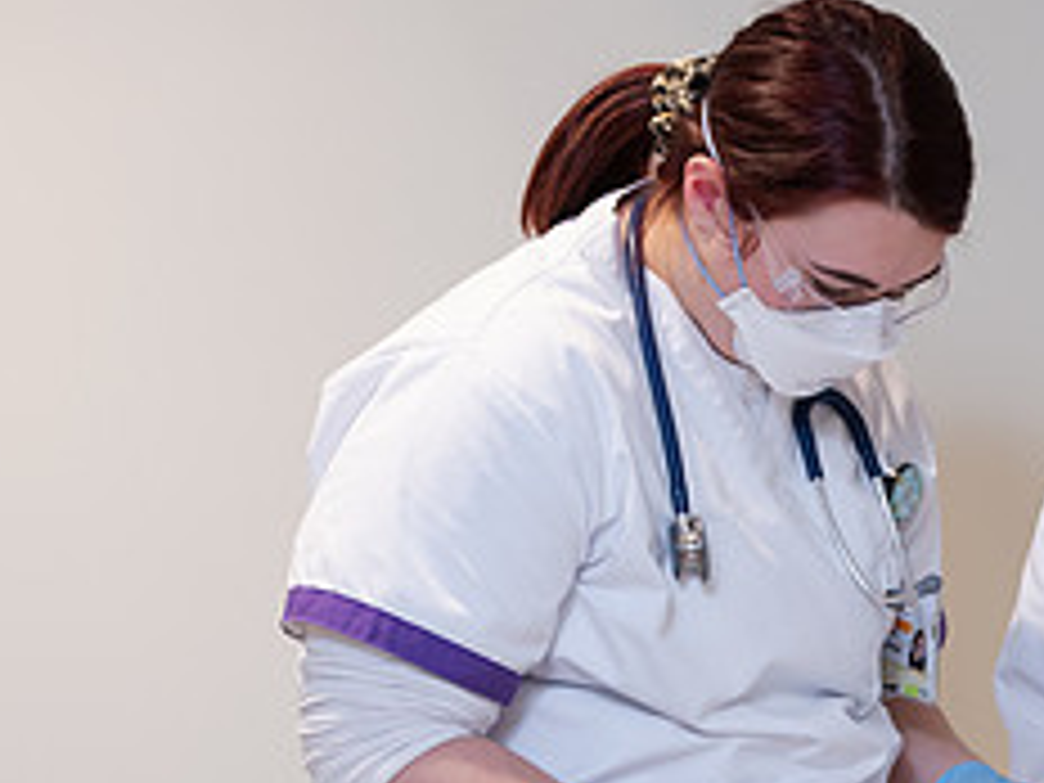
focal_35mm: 216
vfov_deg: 6.9
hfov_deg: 9.1
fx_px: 6514
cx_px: 999
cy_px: 700
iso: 800
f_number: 3.2
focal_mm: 90
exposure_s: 1/160
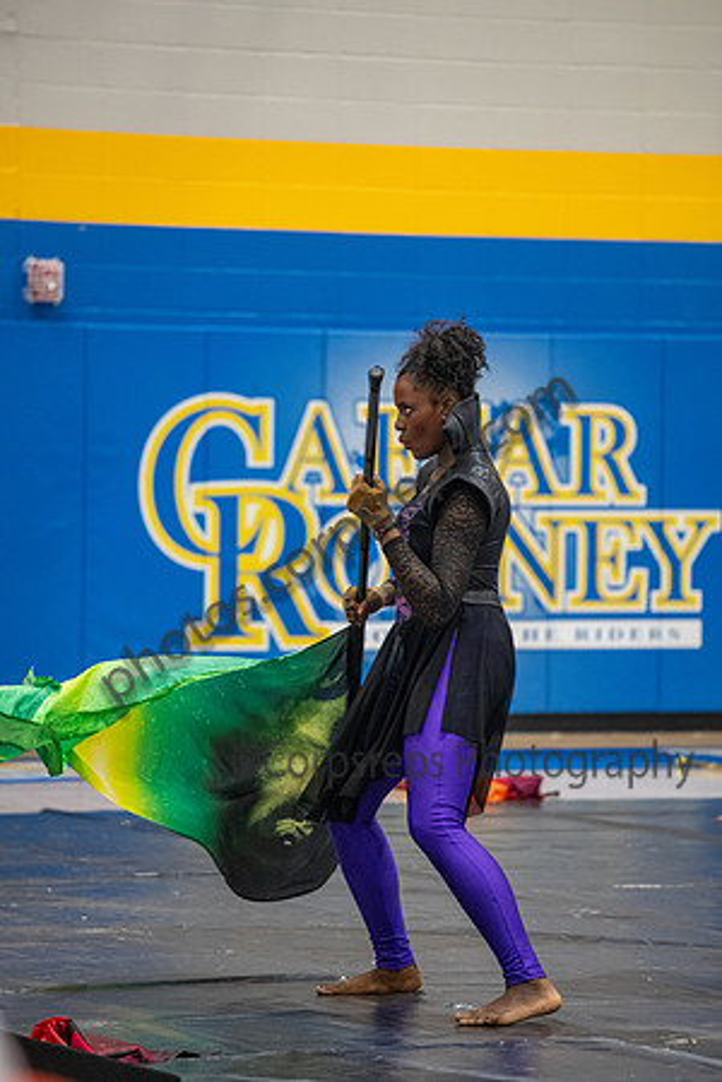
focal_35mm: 175
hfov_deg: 7.8
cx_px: 361
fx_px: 5264
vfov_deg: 11.7
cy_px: 541
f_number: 4
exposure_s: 1/500
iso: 4500
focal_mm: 175
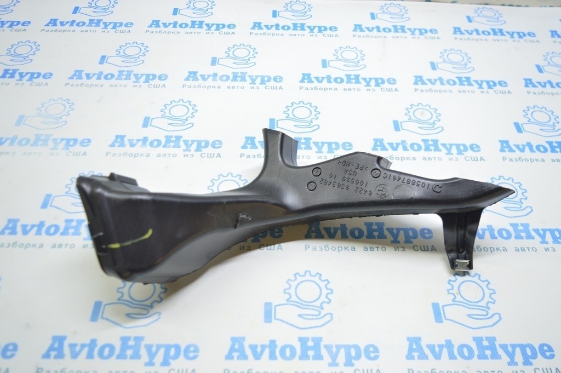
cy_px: 186
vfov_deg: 39.9
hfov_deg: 57.3
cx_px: 280
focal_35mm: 33
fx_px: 514
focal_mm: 22
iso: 400
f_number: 3.8
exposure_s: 1/40
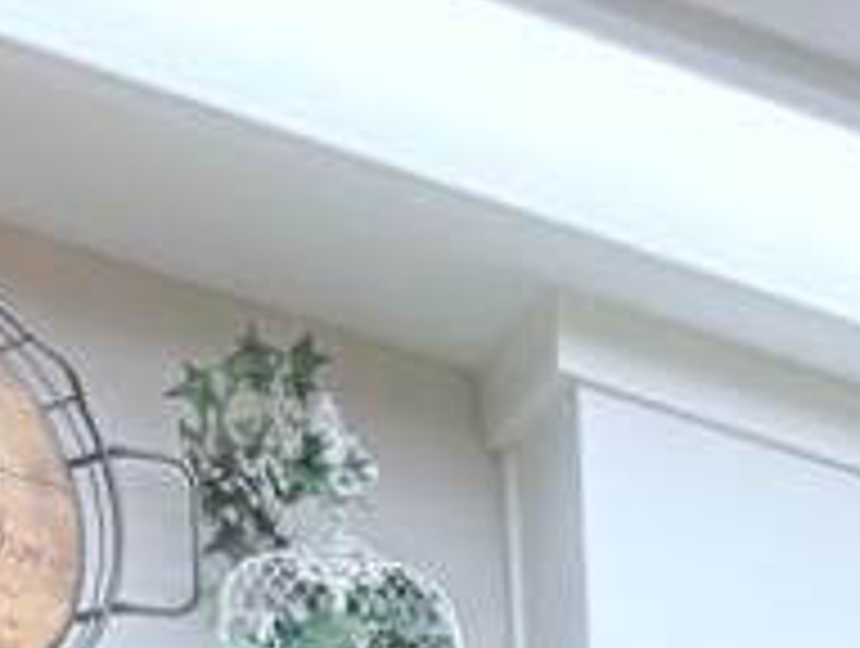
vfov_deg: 6.6
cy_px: 2446
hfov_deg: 8.8
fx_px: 4679
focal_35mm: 188
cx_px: 2530
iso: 160
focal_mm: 6.76
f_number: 1.78
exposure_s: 1/60
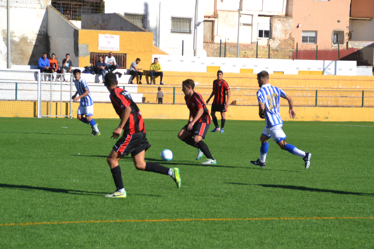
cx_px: 187
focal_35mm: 150
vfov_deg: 9.1
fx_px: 1558
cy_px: 124
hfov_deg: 13.7
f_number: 6.3
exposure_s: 1/2000
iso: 400
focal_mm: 100
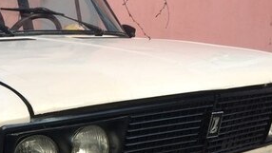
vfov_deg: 15.9
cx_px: 32
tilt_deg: -15.5
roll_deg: +1.1
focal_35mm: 73
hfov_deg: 28.0
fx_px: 527
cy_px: 188
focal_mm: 4.15
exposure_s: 1/229
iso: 32
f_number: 2.2
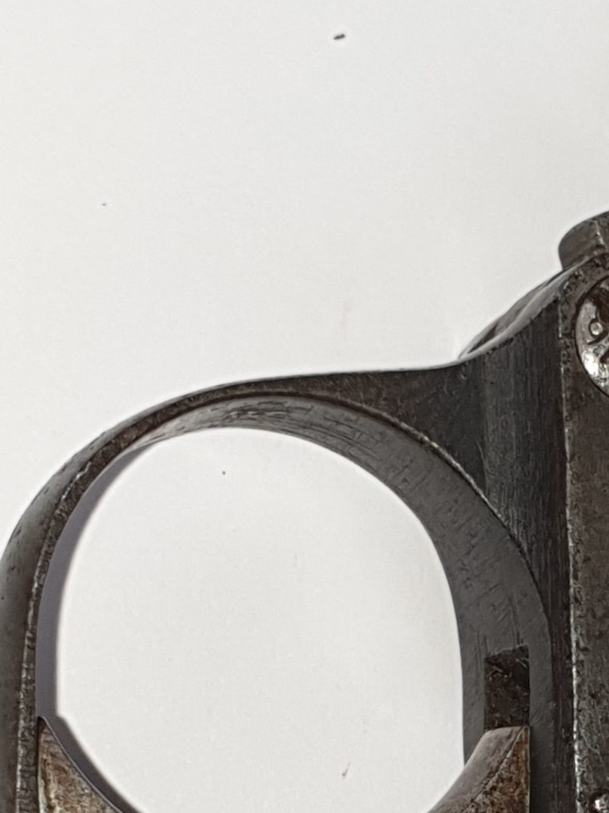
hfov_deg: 22.1
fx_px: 1479
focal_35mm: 63
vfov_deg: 29.2
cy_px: 768
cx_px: 663
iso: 50
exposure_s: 1/100
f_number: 2.4
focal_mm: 4.3
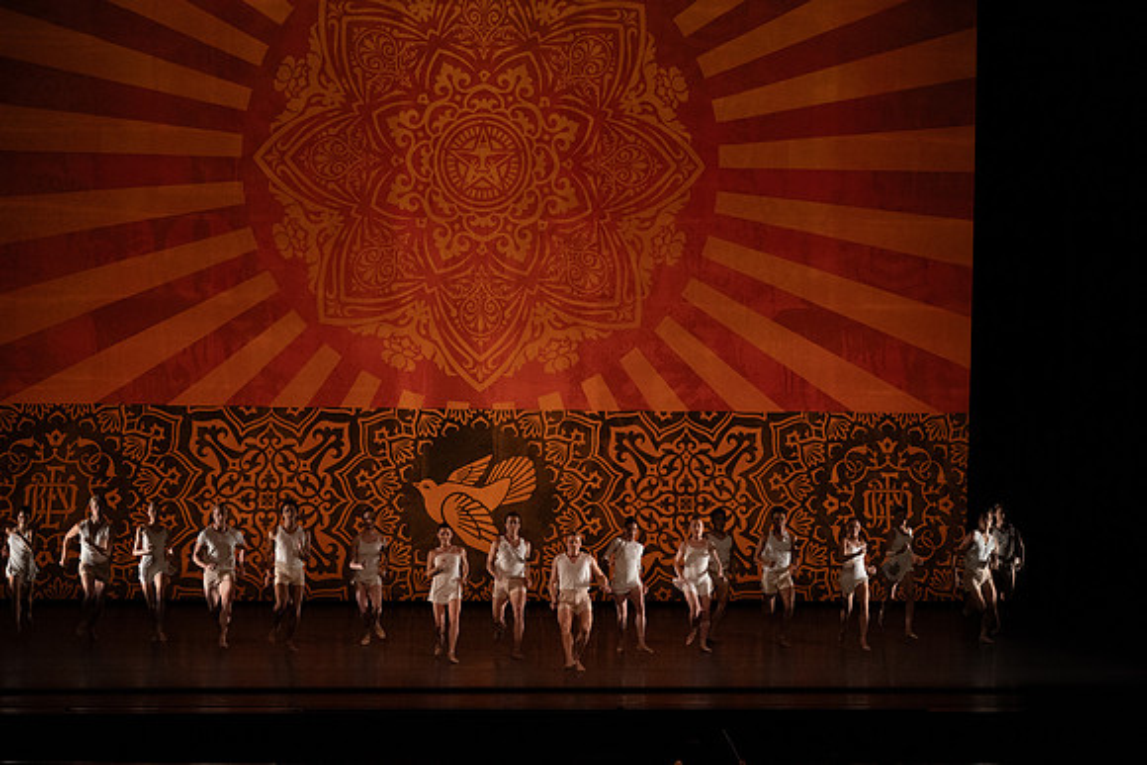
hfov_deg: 20.4
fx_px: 3187
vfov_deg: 13.7
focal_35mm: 100
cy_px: 382
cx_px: 574
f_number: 6.3
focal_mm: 100
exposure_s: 1/400
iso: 6400
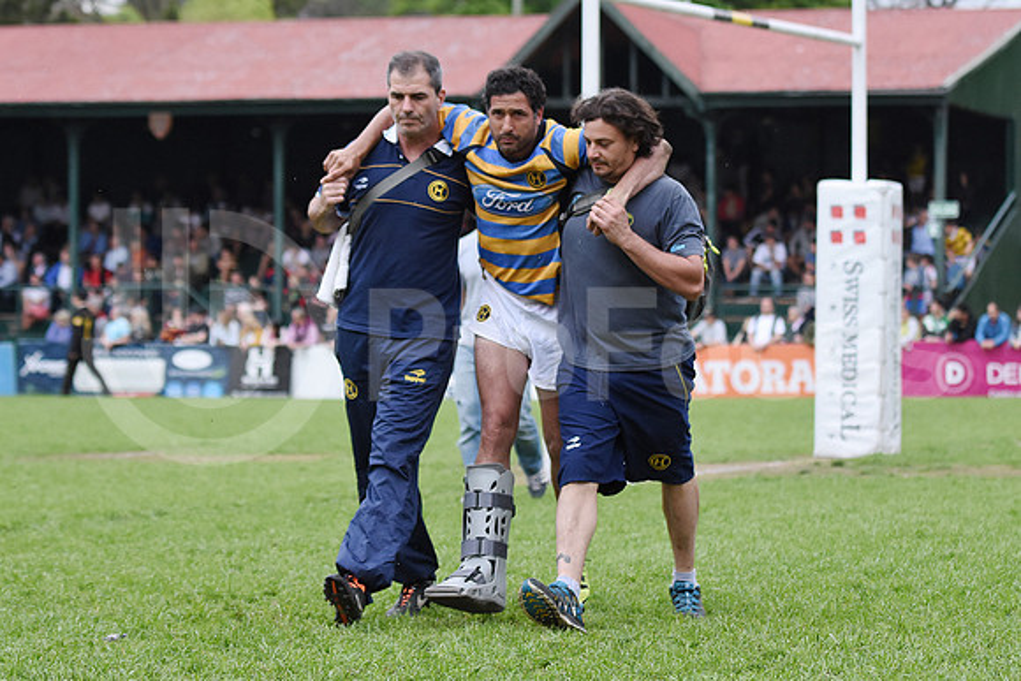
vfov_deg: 9.0
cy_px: 340
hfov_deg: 13.4
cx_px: 510
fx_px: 4340
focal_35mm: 153
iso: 1000
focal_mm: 102
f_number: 2.8
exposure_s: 1/800
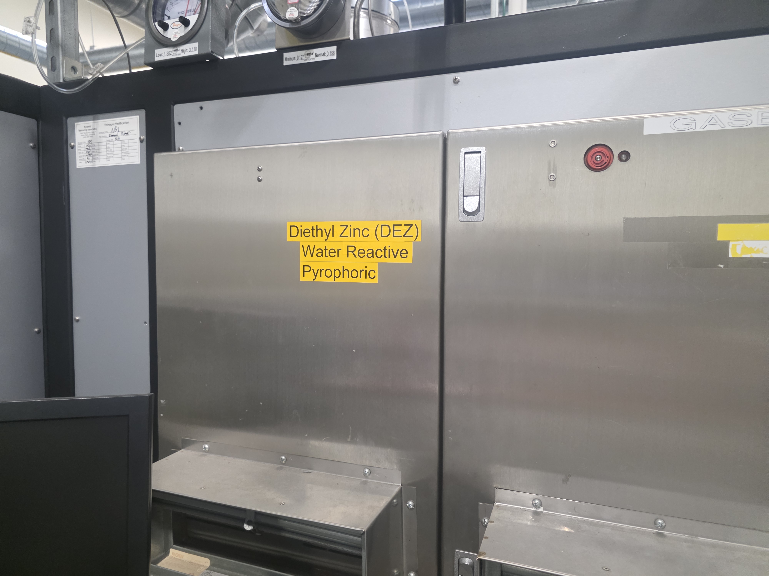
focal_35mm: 23
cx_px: 384
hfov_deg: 73.9
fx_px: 511
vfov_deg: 58.9
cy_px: 288
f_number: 1.7
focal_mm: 6.3
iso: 800
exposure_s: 1/120
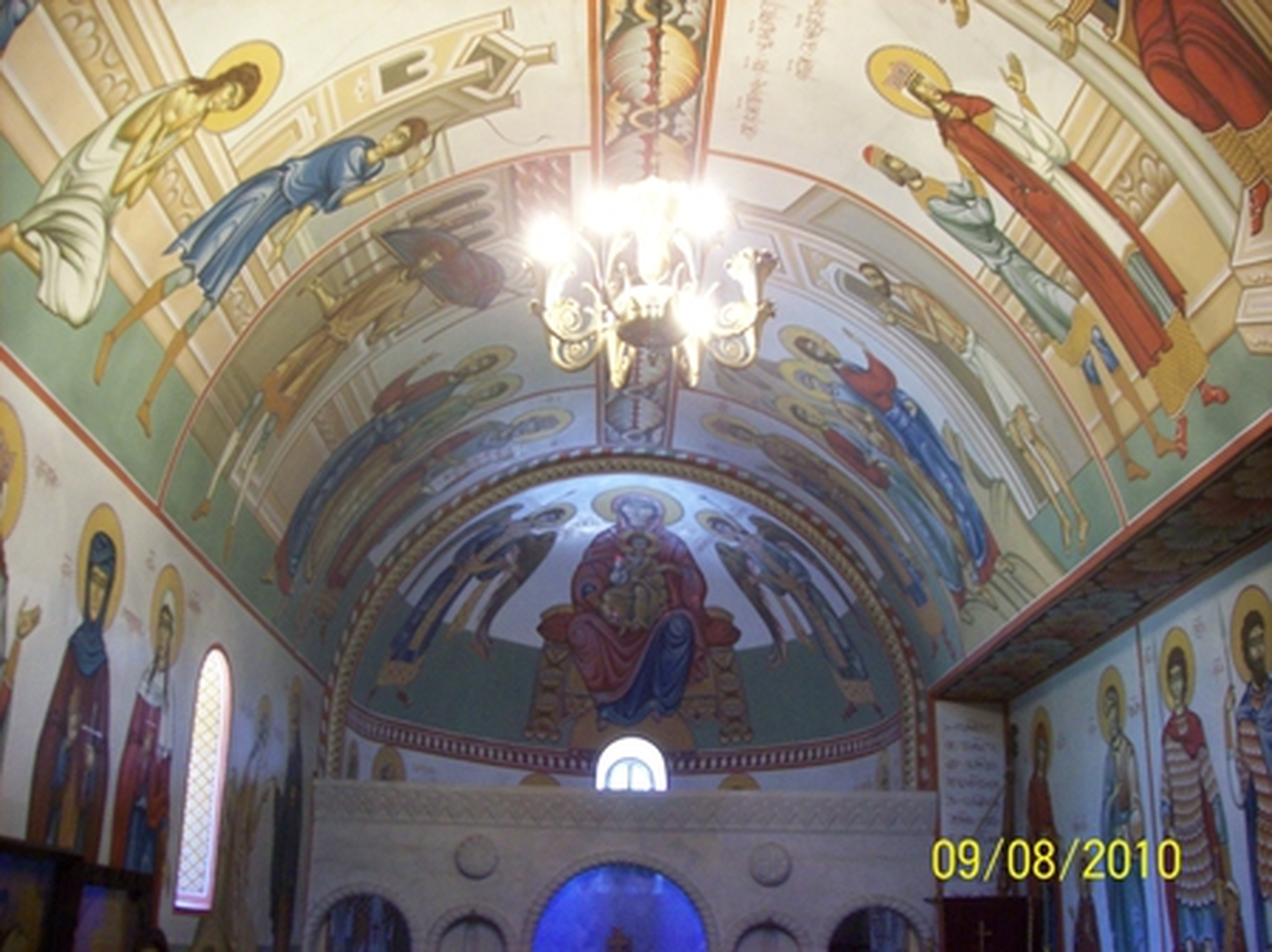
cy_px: 476
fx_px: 1322
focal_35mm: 36
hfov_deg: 51.4
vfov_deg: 39.6
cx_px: 636
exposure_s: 1/8
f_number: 2.7
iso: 200
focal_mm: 6
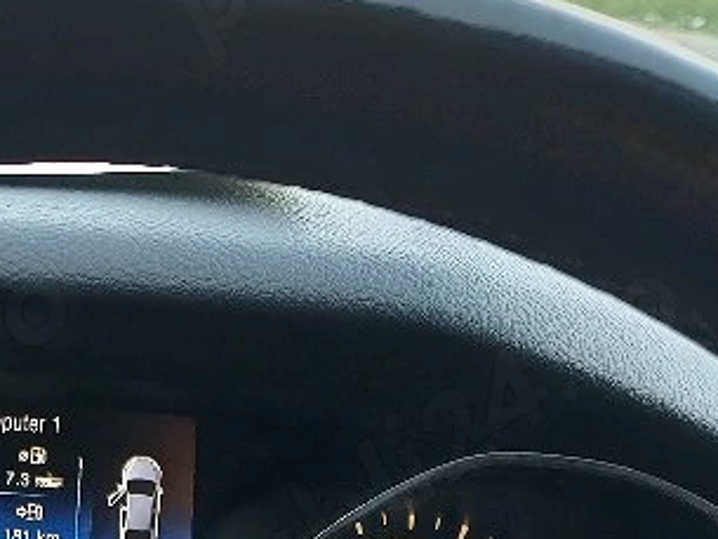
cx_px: -28
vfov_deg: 17.7
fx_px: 1702
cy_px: 480
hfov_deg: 22.7
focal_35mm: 82
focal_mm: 4.65
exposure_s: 1/50
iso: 100
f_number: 1.8
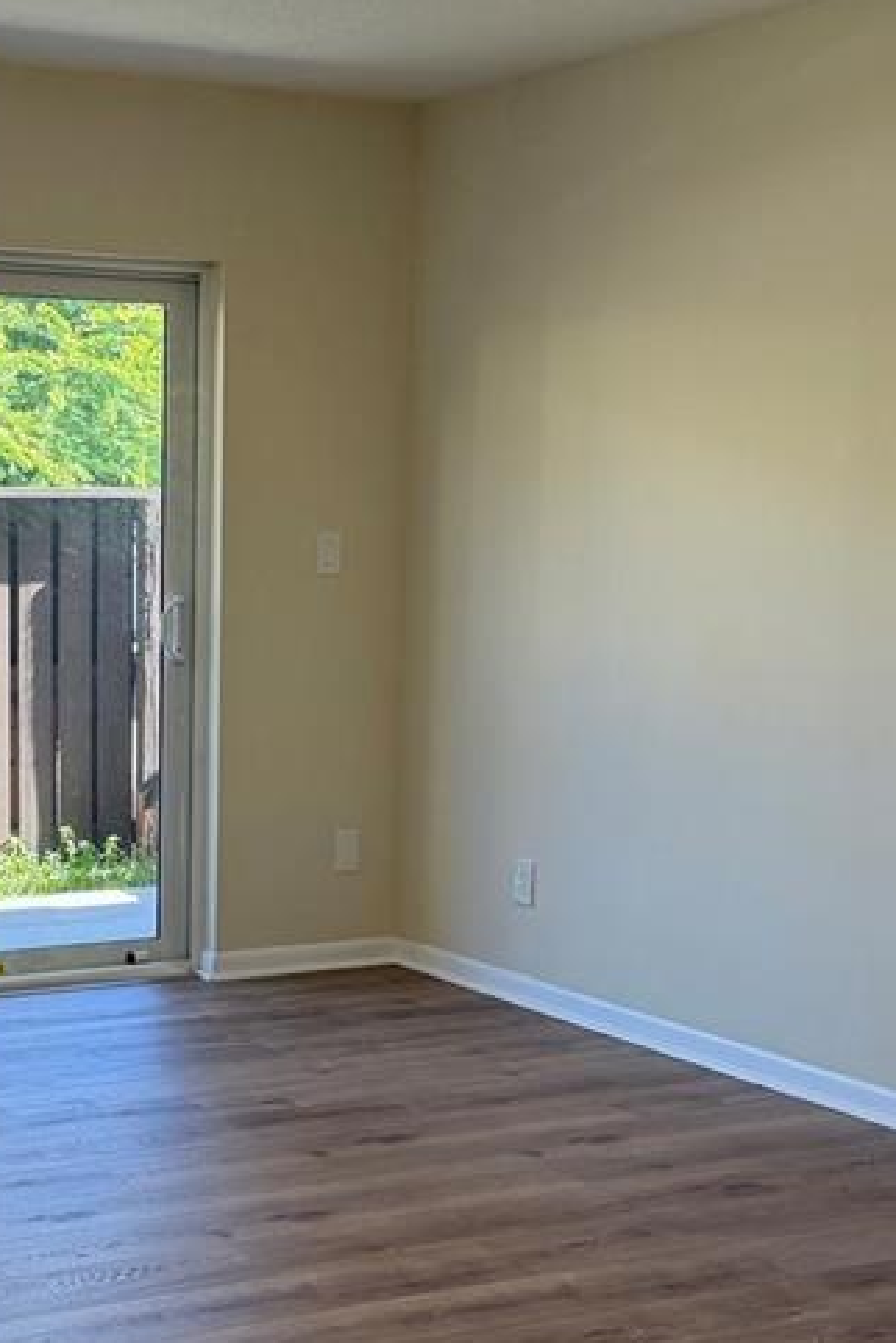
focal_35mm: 62
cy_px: 815
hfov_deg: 21.6
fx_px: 2314
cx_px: 145
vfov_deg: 32.3
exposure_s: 1/188
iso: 125
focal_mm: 6.76
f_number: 1.78
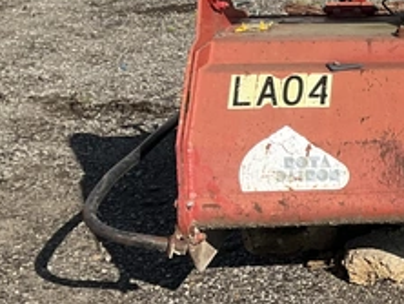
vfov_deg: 15.1
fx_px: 1145
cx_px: 651
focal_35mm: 98
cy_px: 165
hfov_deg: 17.4
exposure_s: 1/2427
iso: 25
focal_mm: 3
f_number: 1.8
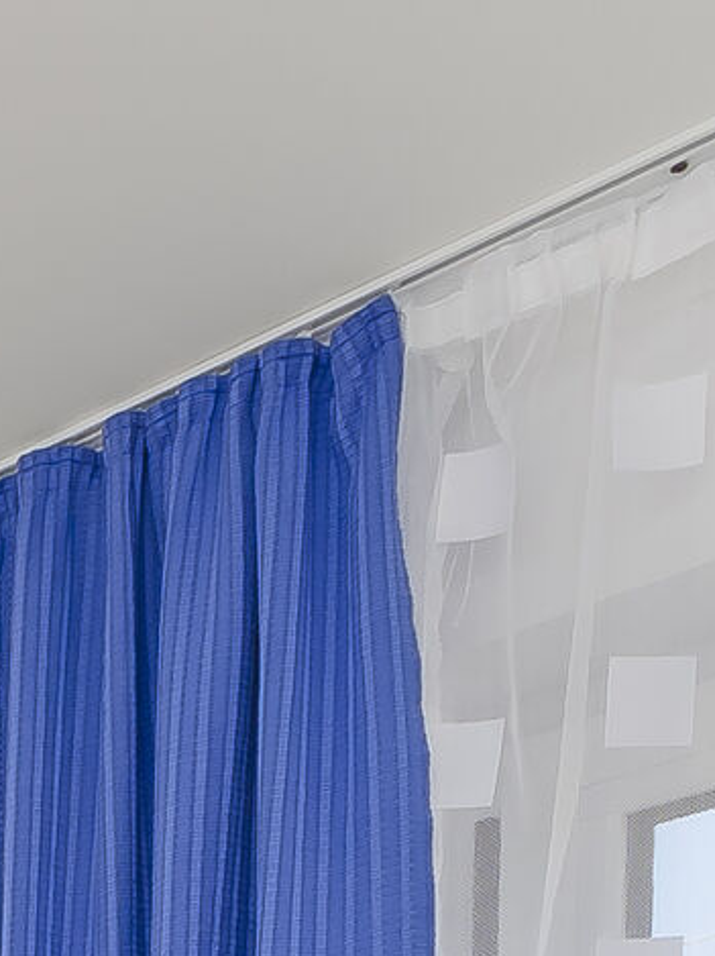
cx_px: -1432
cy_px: 1842
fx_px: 2372
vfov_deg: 17.3
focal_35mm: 86
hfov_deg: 11.0
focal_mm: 10
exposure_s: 1/100
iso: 100
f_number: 9
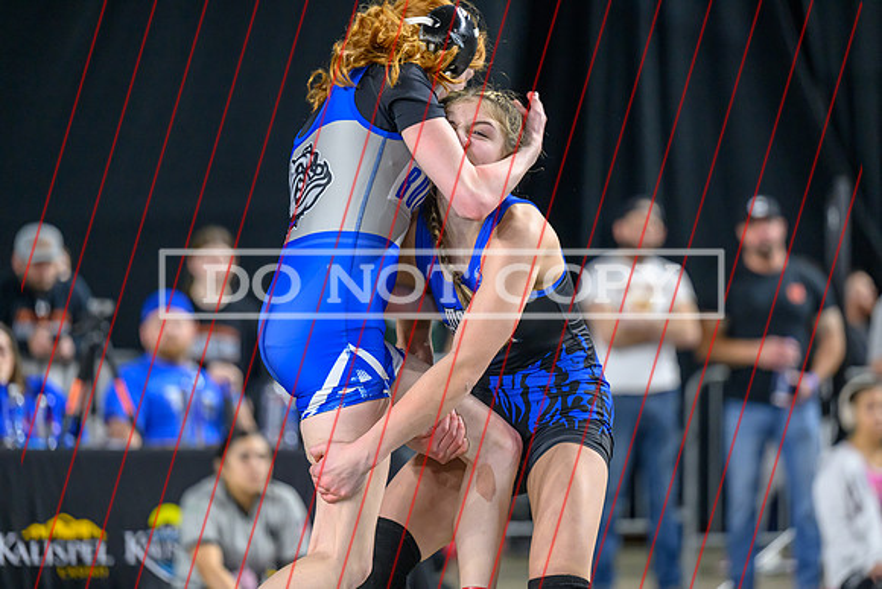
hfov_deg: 12.7
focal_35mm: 161
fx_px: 3957
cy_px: 326
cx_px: 490
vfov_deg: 8.5
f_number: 2.8
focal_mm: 145
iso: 4000
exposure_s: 1/800
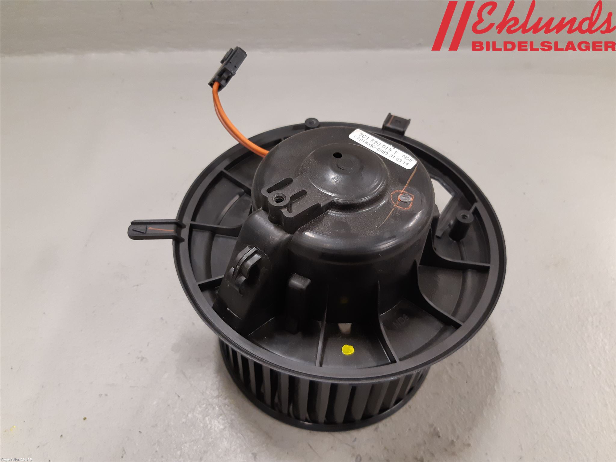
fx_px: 463
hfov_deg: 67.3
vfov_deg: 53.1
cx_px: 308
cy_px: 231
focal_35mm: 26
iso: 200
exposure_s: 1/50
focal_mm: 3.93
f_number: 1.7
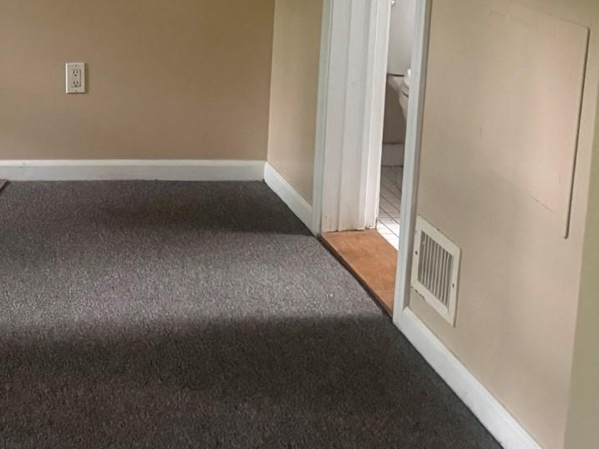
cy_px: 31
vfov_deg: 21.1
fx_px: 1176
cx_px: -37
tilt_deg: -9.0
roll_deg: -0.6
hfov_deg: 26.6
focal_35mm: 68
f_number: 1.78
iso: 800
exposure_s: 1/48
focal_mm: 6.76
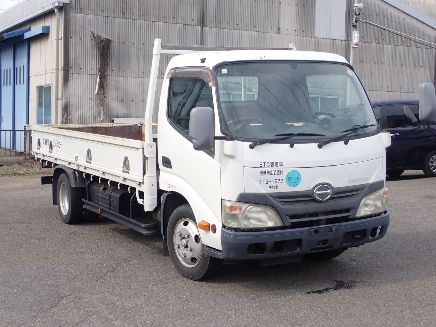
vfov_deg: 27.0
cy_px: 164
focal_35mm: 54
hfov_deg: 35.5
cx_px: 218
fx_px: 680
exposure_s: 1/250
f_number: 4.5
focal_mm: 9.65
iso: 100
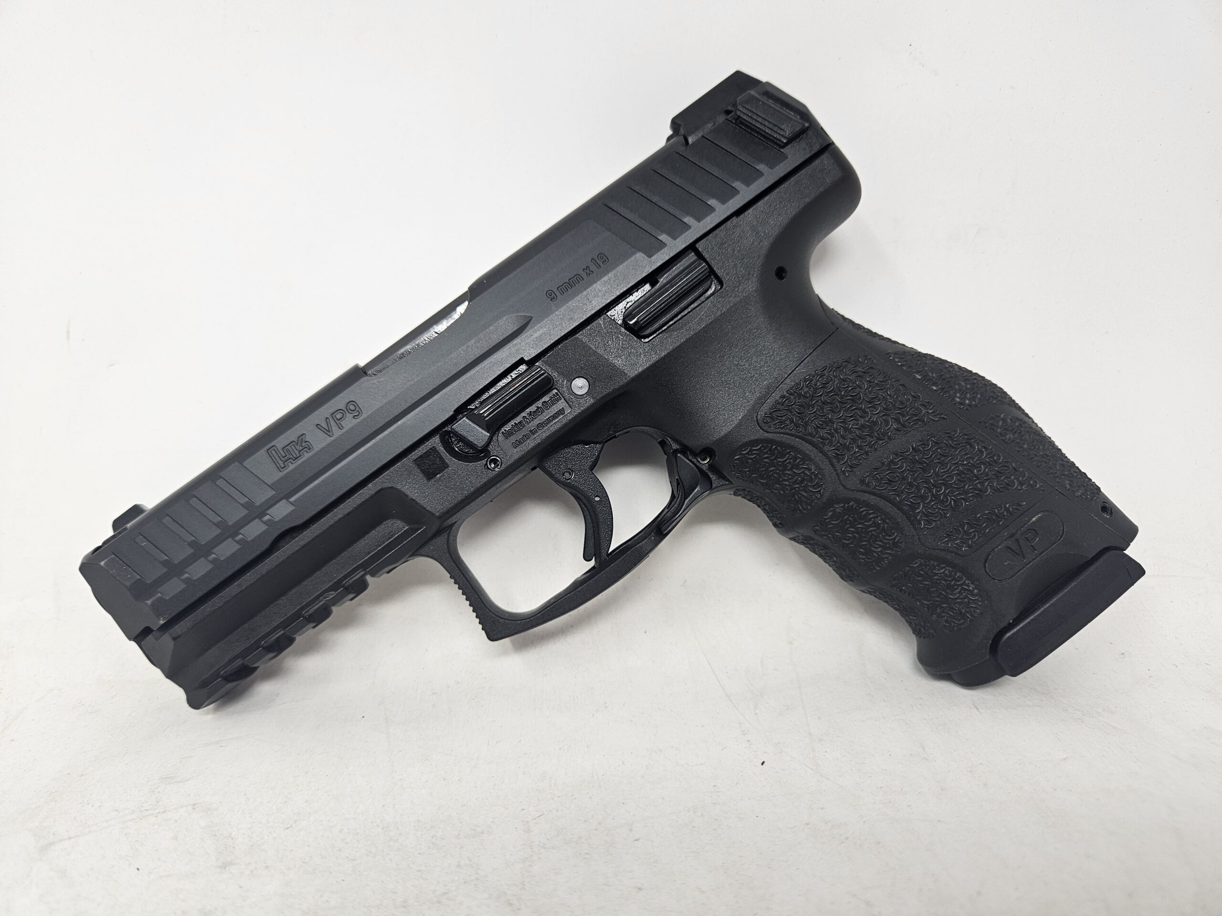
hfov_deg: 73.9
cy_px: 458
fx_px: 812
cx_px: 611
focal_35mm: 23
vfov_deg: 58.9
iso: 40
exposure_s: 1/120
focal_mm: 5.4
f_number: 1.8
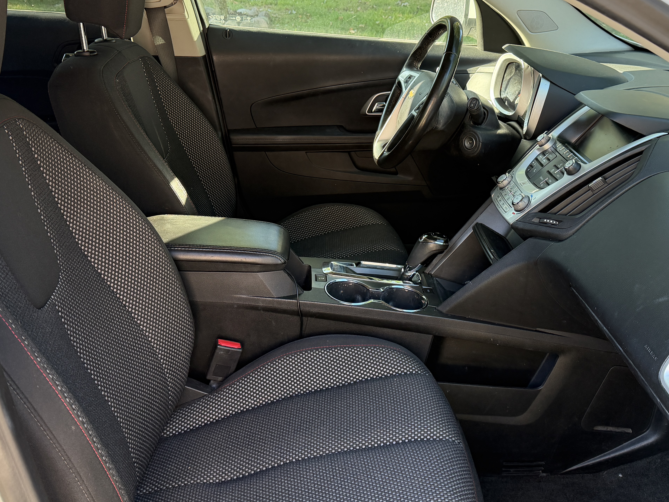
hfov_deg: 51.3
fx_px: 696
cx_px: 358
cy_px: 206
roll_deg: -1.6
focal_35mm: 36
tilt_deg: -26.2
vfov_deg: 39.5
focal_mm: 6.76
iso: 200
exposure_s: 1/165
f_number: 1.78
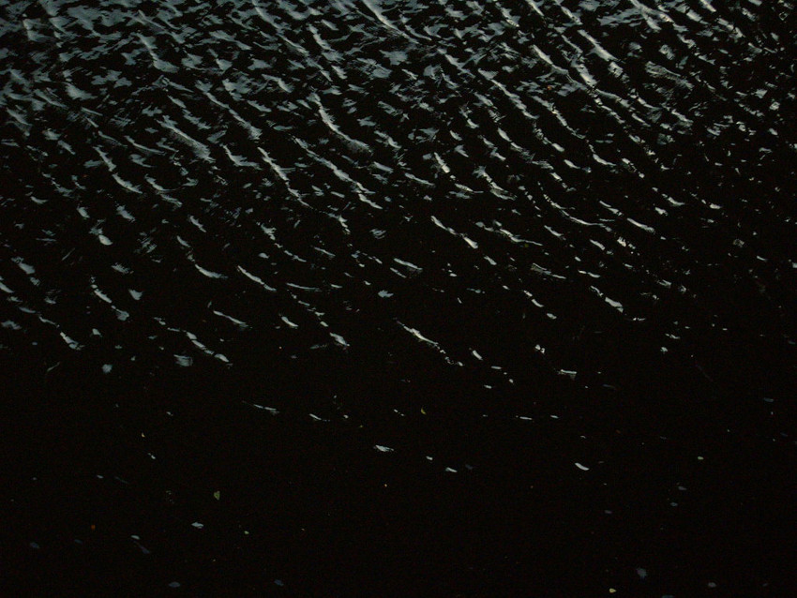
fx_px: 2142
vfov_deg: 15.9
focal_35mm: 93
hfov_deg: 21.1
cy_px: 299
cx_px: 398
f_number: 4.7
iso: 242
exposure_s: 1/100
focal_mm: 15.3
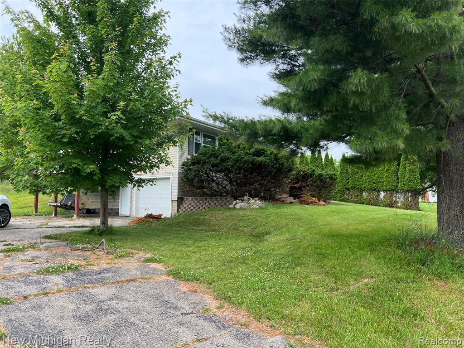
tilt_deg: +4.3
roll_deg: -0.5
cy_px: 174
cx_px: 232
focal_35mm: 26
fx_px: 349
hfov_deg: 67.3
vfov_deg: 53.1
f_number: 1.5
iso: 50
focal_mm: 5.7
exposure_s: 1/1038
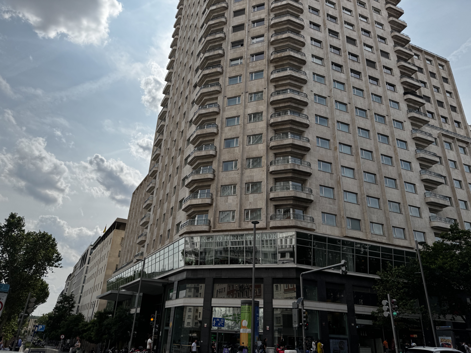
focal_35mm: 24
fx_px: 327
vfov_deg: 56.8
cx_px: 236
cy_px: 176
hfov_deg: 71.6
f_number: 1.78
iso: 80
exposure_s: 1/9009
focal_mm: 6.76
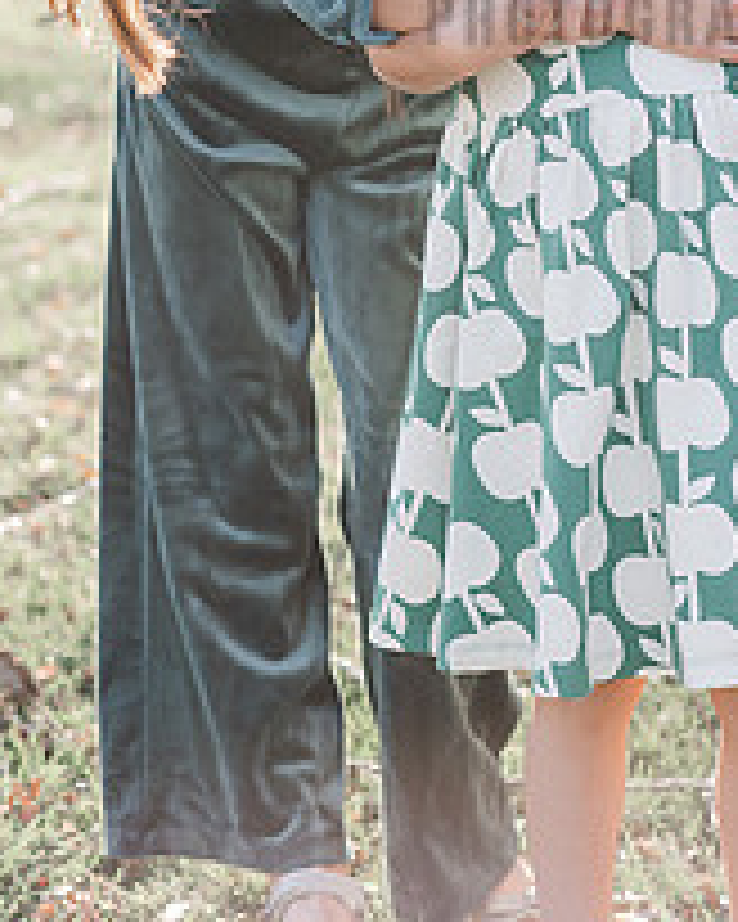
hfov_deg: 8.8
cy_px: -81
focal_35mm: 175
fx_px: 4778
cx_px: 364
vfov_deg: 10.9
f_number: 3.5
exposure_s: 1/400
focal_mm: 85
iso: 320
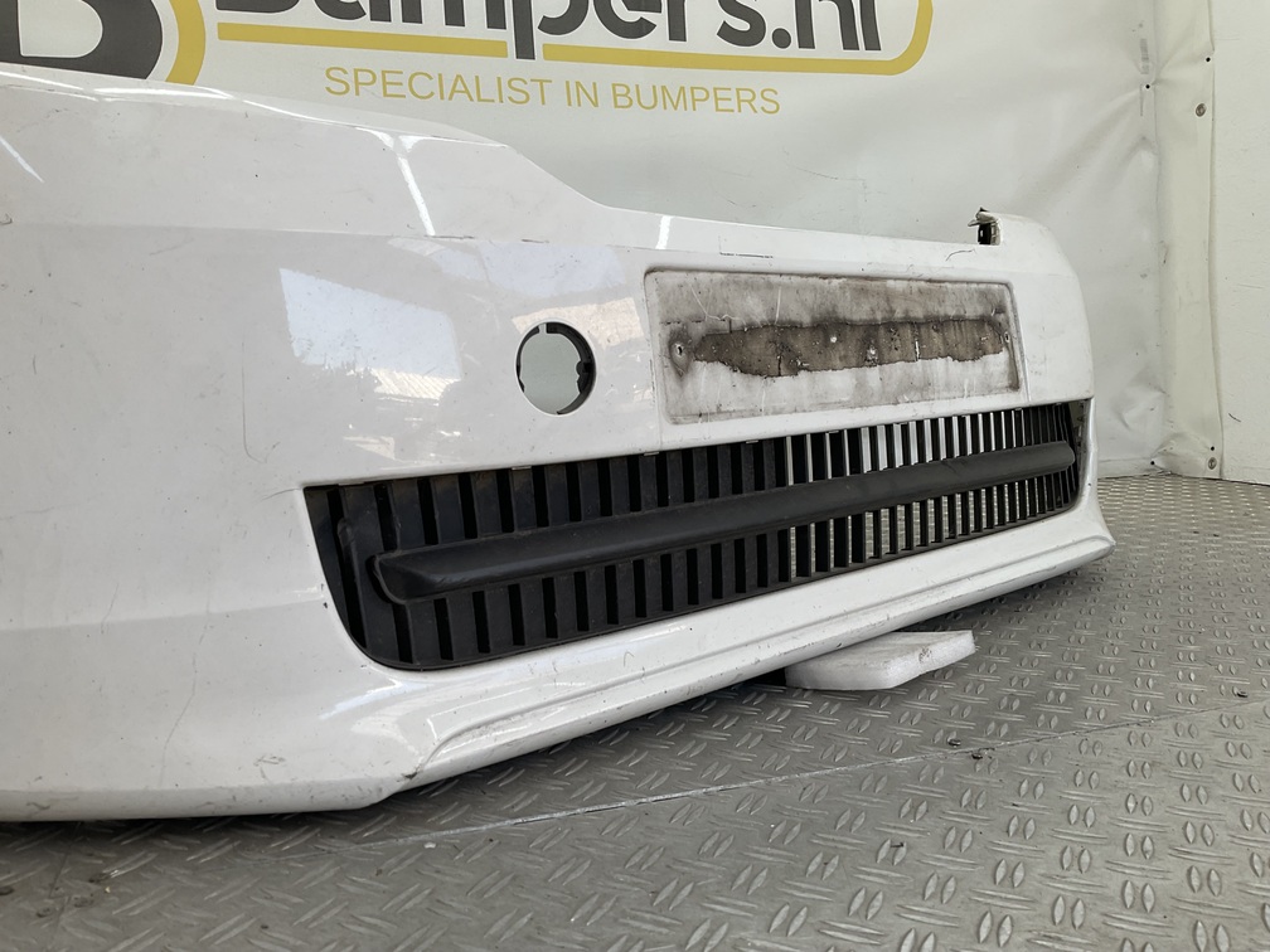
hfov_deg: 61.7
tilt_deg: -5.8
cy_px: 476
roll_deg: +1.8
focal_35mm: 29
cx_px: 635
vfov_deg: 48.2
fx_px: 1064
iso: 16
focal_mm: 3
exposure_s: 1/167
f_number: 1.8
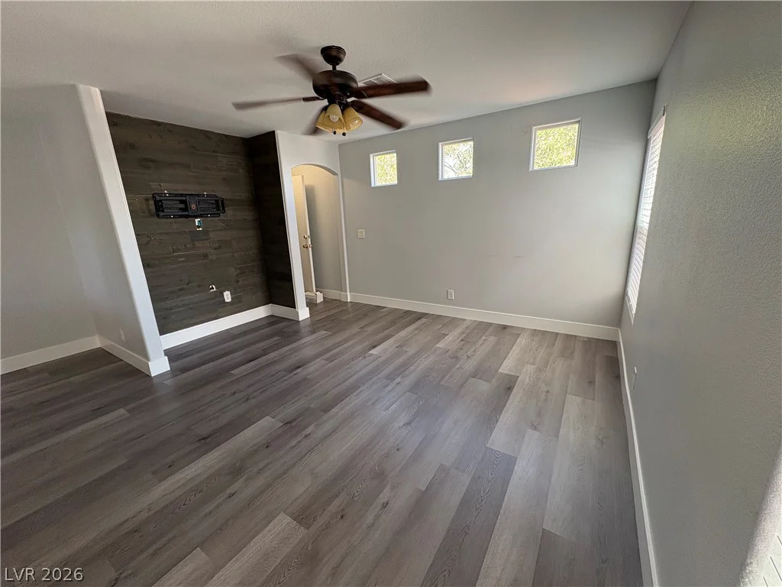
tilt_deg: -14.0
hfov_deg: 102.1
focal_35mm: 14
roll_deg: +2.8
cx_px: 391
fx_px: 316
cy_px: 294
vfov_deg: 85.7
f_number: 2.2
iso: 125
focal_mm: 2.22
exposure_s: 1/60
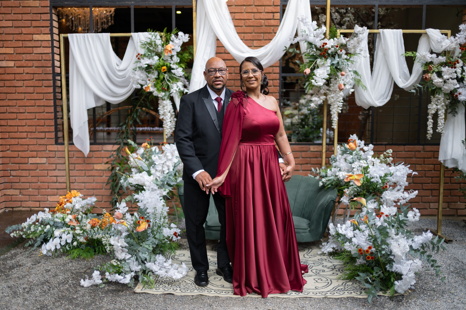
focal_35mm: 35
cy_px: 155
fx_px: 456
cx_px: 232
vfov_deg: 37.6
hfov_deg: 54.1
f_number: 1.4
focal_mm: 35
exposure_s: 1/2000
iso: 640
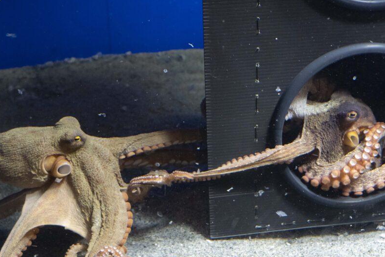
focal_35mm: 53
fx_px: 567
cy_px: 145
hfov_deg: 37.5
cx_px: 176
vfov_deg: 25.5
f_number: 5.6
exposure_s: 1/160
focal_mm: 41
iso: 8000
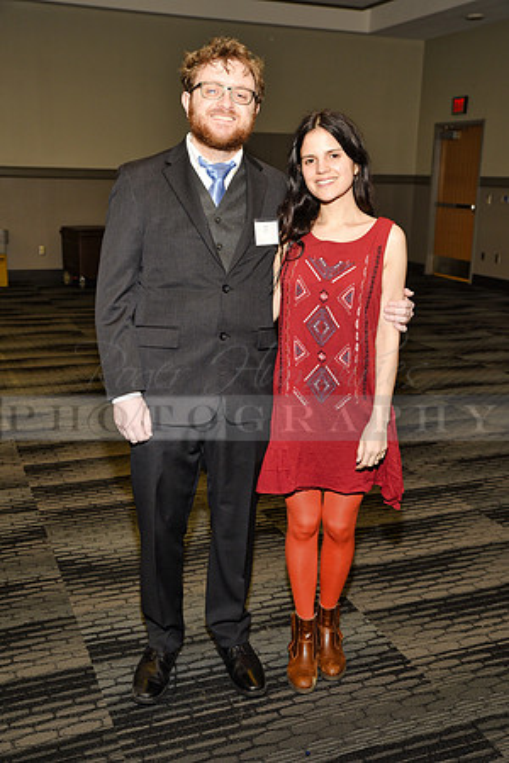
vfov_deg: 48.5
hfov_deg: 33.4
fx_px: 848
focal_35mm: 40
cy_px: 382
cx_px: 254
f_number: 5
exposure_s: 1/60
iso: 200
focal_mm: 40
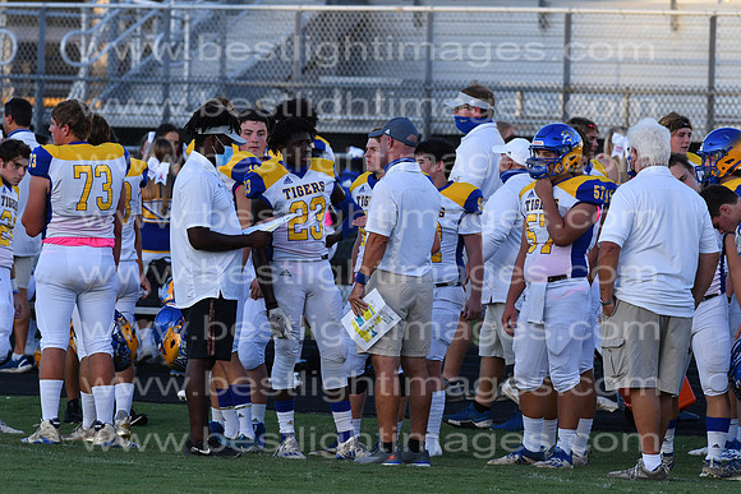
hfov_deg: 4.6
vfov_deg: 3.1
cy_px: 247
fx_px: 9264
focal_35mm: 450
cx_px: 370
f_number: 5.6
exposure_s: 1/800
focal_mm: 300
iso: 640
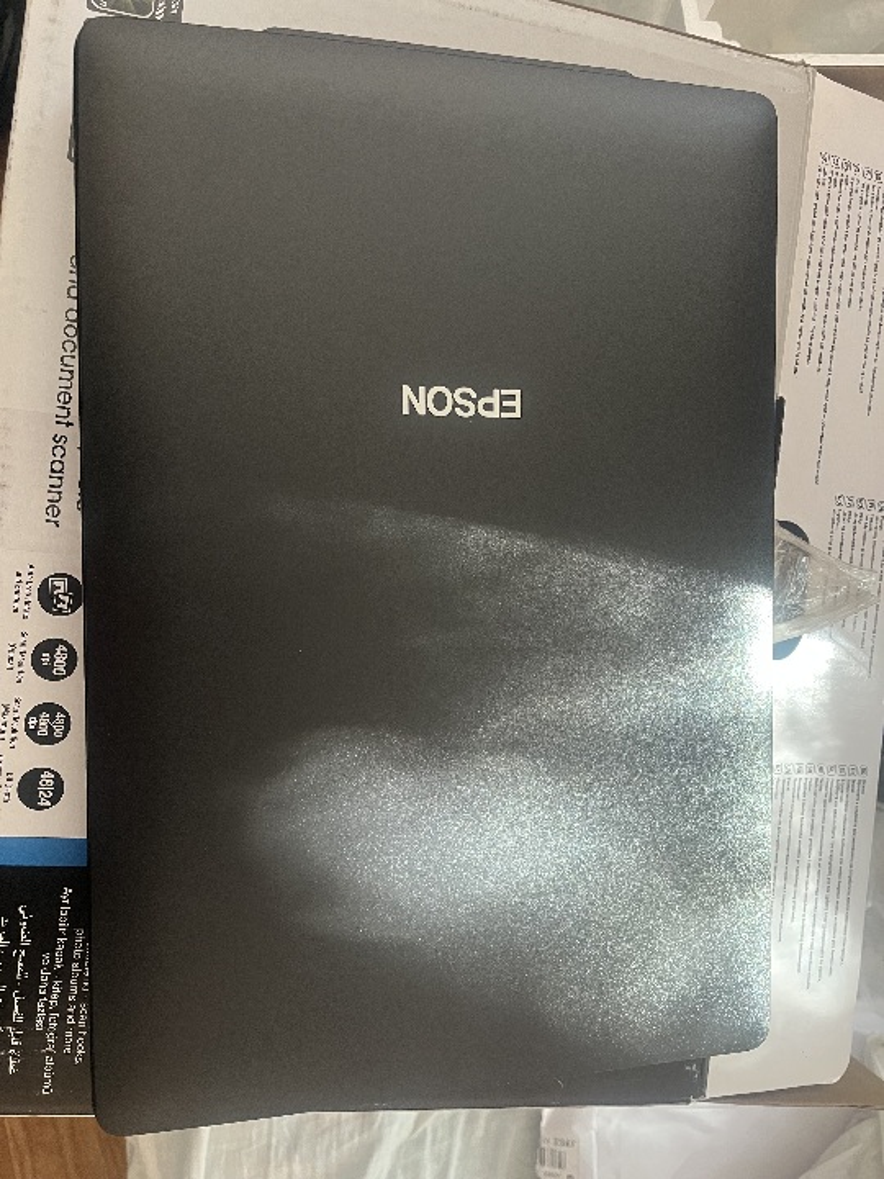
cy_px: 590
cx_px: 442
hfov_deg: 53.1
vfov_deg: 67.3
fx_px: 885
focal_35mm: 26
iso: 400
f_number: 1.6
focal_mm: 5.1
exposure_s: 1/60
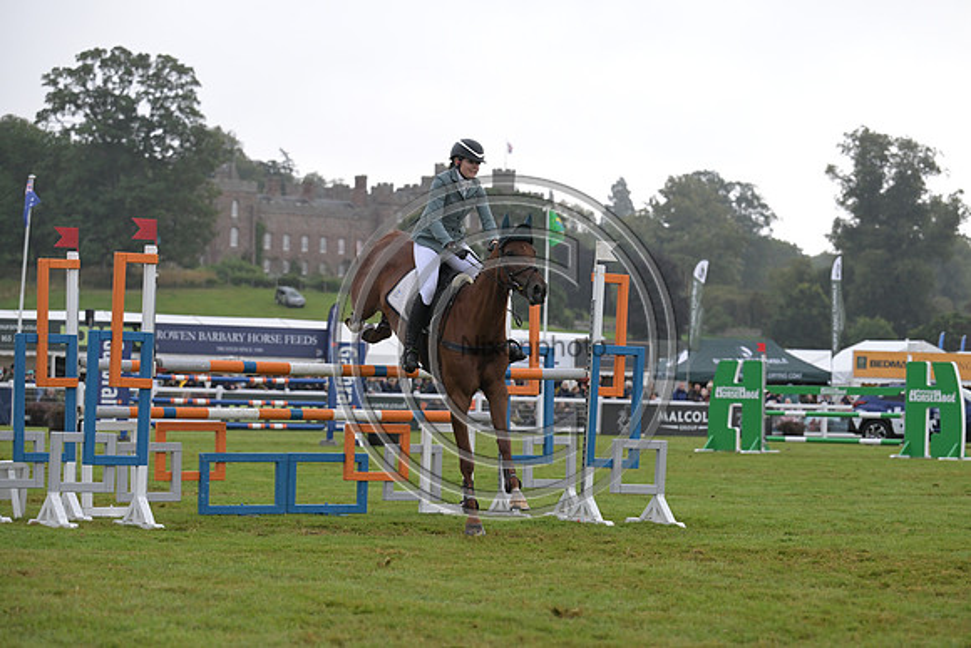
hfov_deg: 17.1
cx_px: 486
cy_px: 324
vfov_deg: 11.4
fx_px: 3237
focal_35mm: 120
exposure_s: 1/1250
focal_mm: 120
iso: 2000
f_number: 4.5
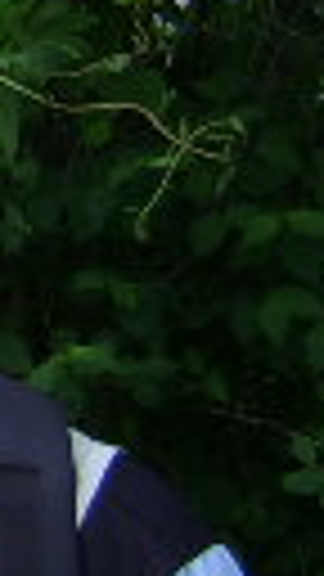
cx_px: -724
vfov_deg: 11.2
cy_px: 4
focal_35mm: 190
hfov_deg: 5.8
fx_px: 2902
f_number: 2.8
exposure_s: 1/297
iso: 50
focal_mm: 5.95
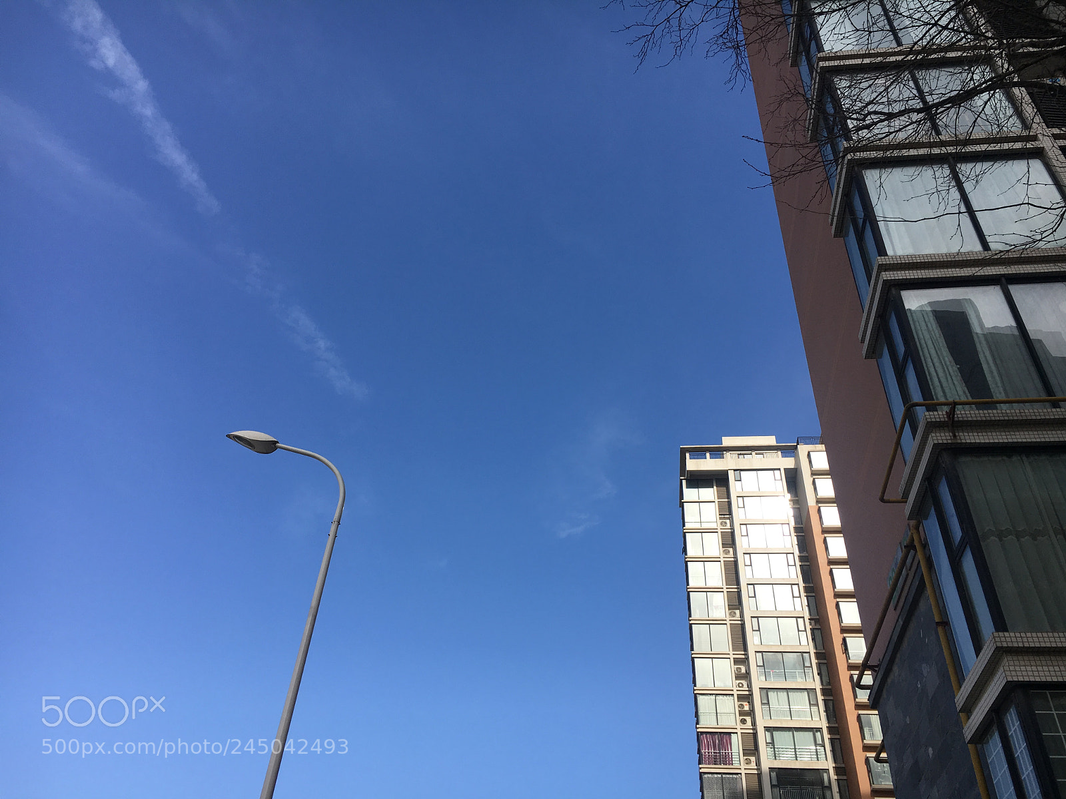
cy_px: 400
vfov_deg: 48.2
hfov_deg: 61.7
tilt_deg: +41.7
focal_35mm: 29
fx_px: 893
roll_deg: -4.5
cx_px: 533
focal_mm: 4.15
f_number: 2.2
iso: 25
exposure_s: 1/1304
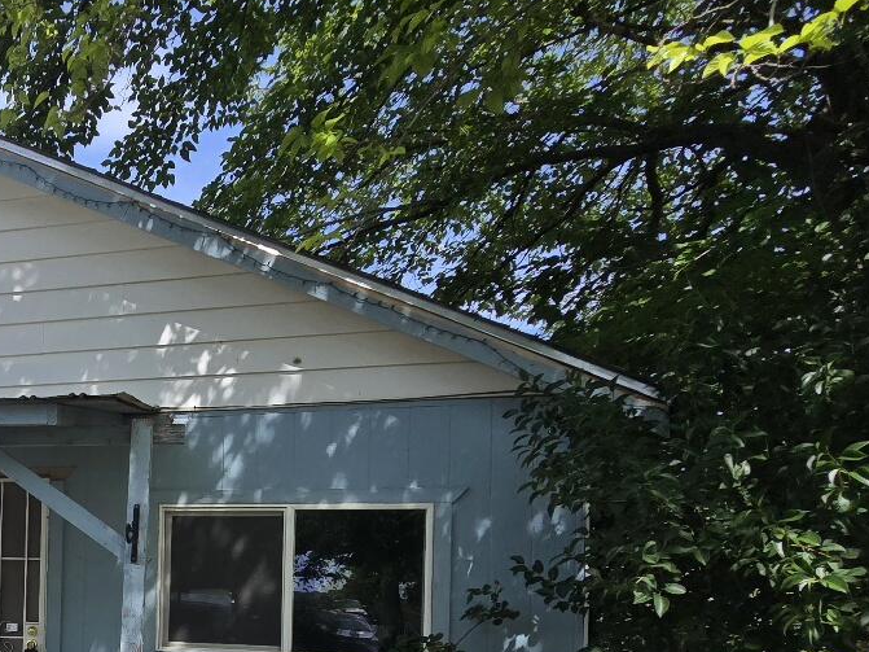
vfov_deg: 41.6
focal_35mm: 31
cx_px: -16
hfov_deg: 47.5
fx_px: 778
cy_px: 592
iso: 50
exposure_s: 1/1429
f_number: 2.2
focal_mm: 2.2
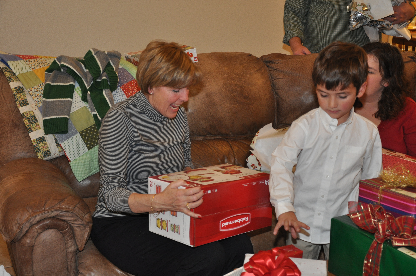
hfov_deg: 35.1
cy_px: 138
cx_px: 208
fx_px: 658
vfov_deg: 23.7
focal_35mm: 57
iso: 800
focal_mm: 38
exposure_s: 1/60
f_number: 4.5
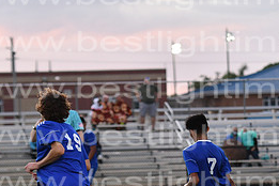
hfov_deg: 6.3
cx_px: 220
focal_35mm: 327
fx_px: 2534
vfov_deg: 4.2
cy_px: 161
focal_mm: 98
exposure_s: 1/640
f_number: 3.2
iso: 800
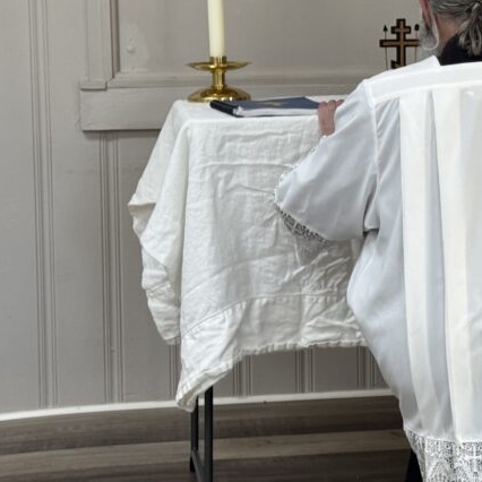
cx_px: 401
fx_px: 1607
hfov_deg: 16.9
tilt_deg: -5.4
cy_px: 129
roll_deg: +0.5
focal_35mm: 102
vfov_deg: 17.0
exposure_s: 1/60
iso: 100
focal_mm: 6.76
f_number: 1.78
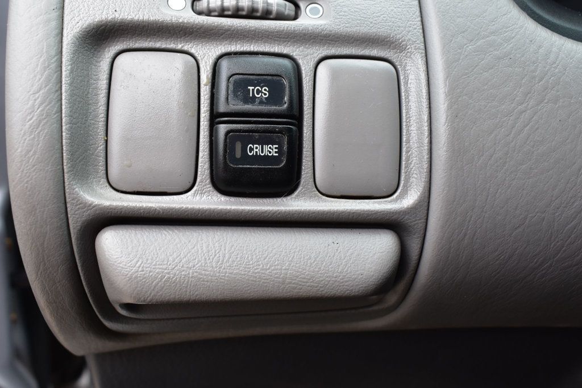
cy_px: 194
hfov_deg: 49.6
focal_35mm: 39
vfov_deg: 34.2
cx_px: 291
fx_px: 630
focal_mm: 26
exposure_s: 1/60
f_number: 8
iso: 400
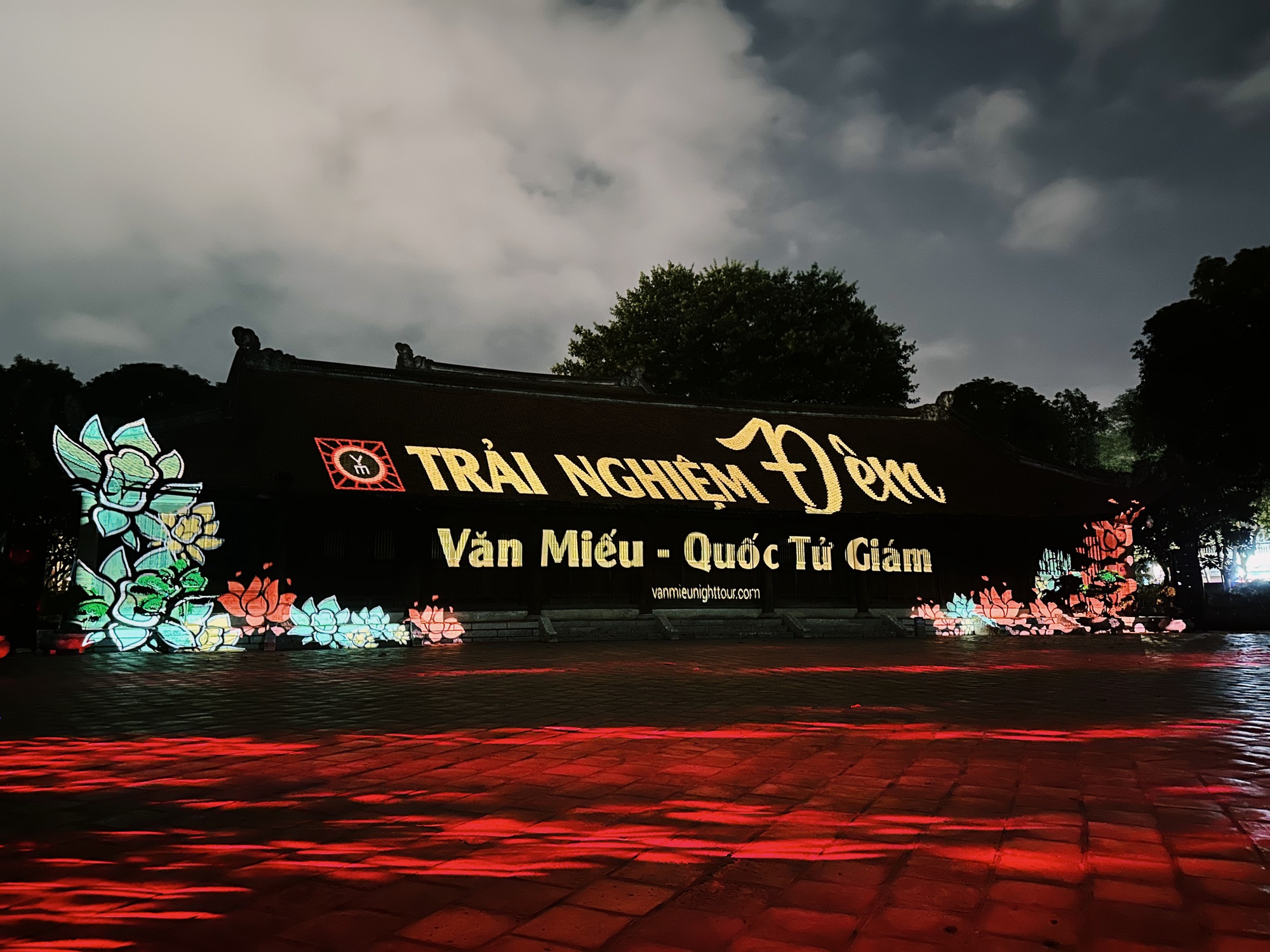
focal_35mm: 24
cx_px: 635
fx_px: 881
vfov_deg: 56.8
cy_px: 476
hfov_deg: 71.6
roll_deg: -0.3
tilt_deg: +8.3
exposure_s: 1/10
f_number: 1.78
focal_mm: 6.86
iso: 1250
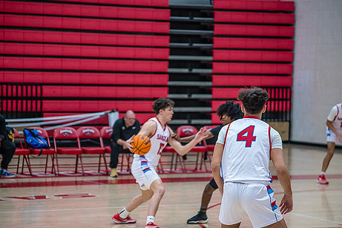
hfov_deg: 14.6
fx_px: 1339
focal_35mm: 141
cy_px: 130
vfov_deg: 9.7
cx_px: 167
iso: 2000
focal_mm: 112
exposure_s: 1/320
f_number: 4
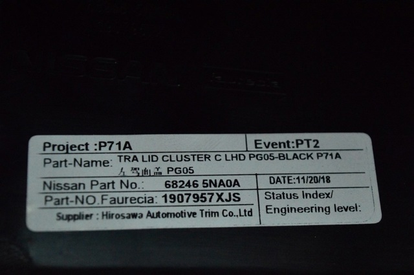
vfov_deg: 16.5
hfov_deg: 24.6
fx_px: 948
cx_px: 207
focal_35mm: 82
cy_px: 138
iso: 6400
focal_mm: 55
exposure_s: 1/800
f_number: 5.6
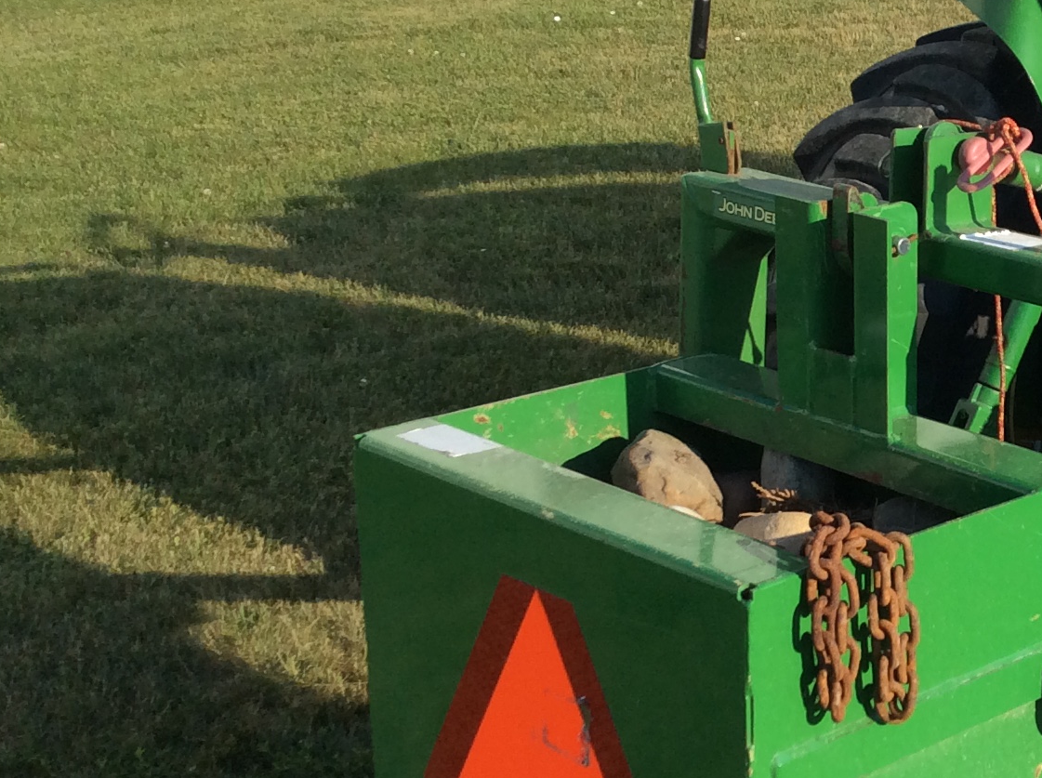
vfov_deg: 19.8
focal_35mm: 74
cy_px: 351
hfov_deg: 24.3
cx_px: 1196
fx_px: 2224
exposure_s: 1/923
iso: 32
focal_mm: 3.3
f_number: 2.4
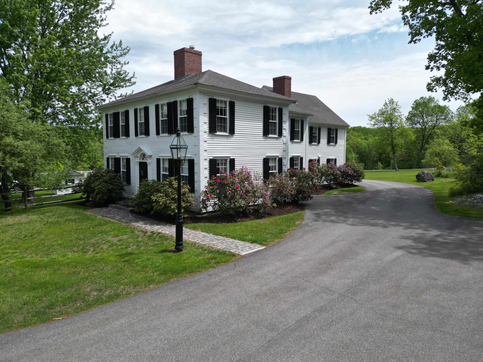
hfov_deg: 71.6
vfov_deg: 56.8
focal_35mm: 24
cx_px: 242
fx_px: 335
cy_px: 181
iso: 100
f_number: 1.7
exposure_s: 1/2500
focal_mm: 6.72
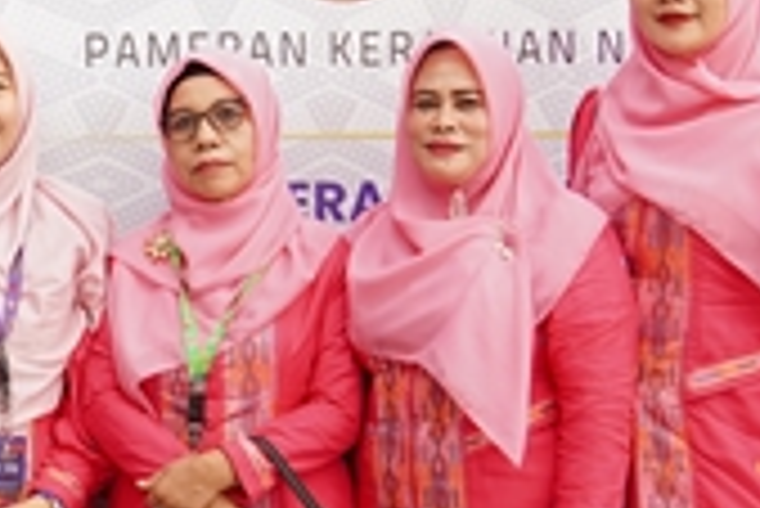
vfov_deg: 10.1
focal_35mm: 136
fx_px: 2874
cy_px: 317
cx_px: -27
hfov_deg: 14.8
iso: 320
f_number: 4
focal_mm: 24
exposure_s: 1/160
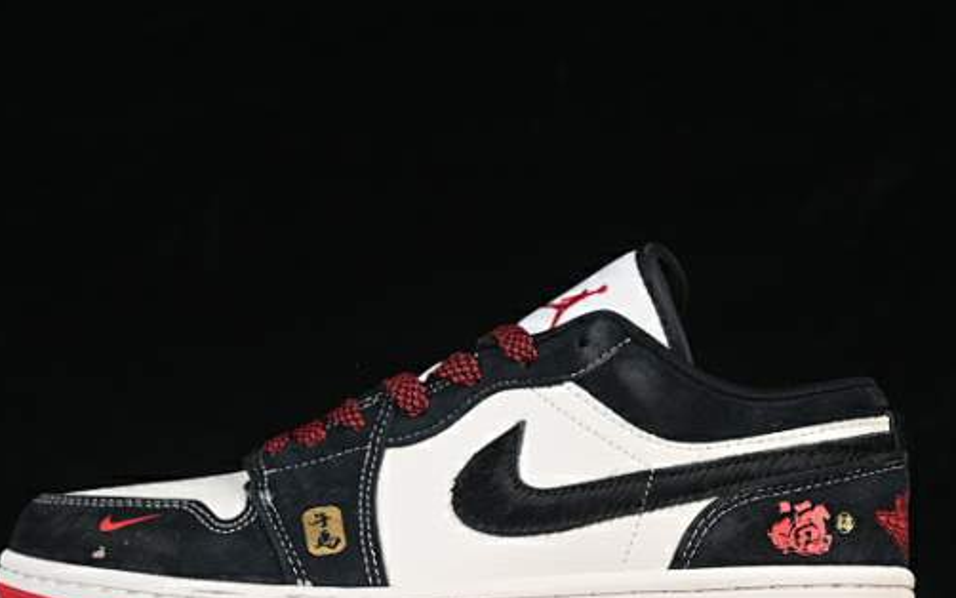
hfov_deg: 18.8
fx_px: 2893
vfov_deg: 11.8
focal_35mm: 111
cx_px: 472
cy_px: 383
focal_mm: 50
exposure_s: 1/80
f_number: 7.1
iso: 160
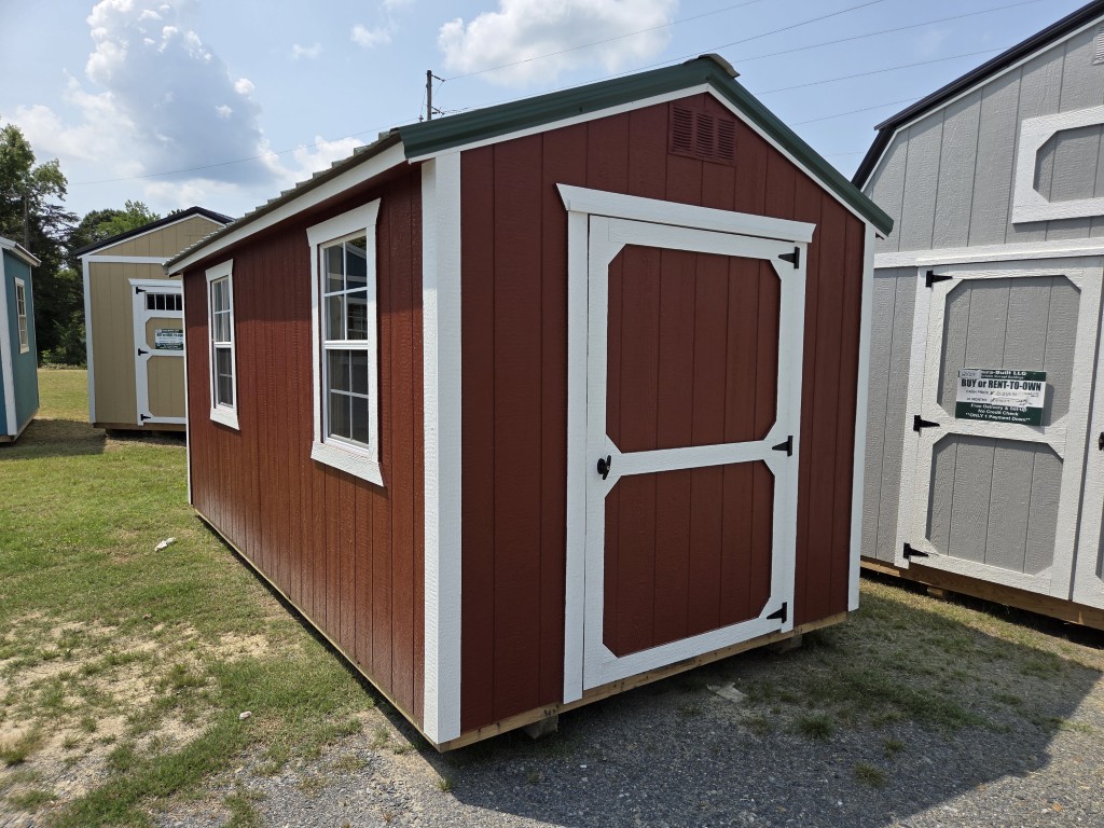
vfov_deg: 58.9
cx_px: 552
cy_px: 414
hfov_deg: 73.9
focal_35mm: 23
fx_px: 734
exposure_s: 1/5399
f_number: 1.8
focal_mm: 5.4
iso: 80
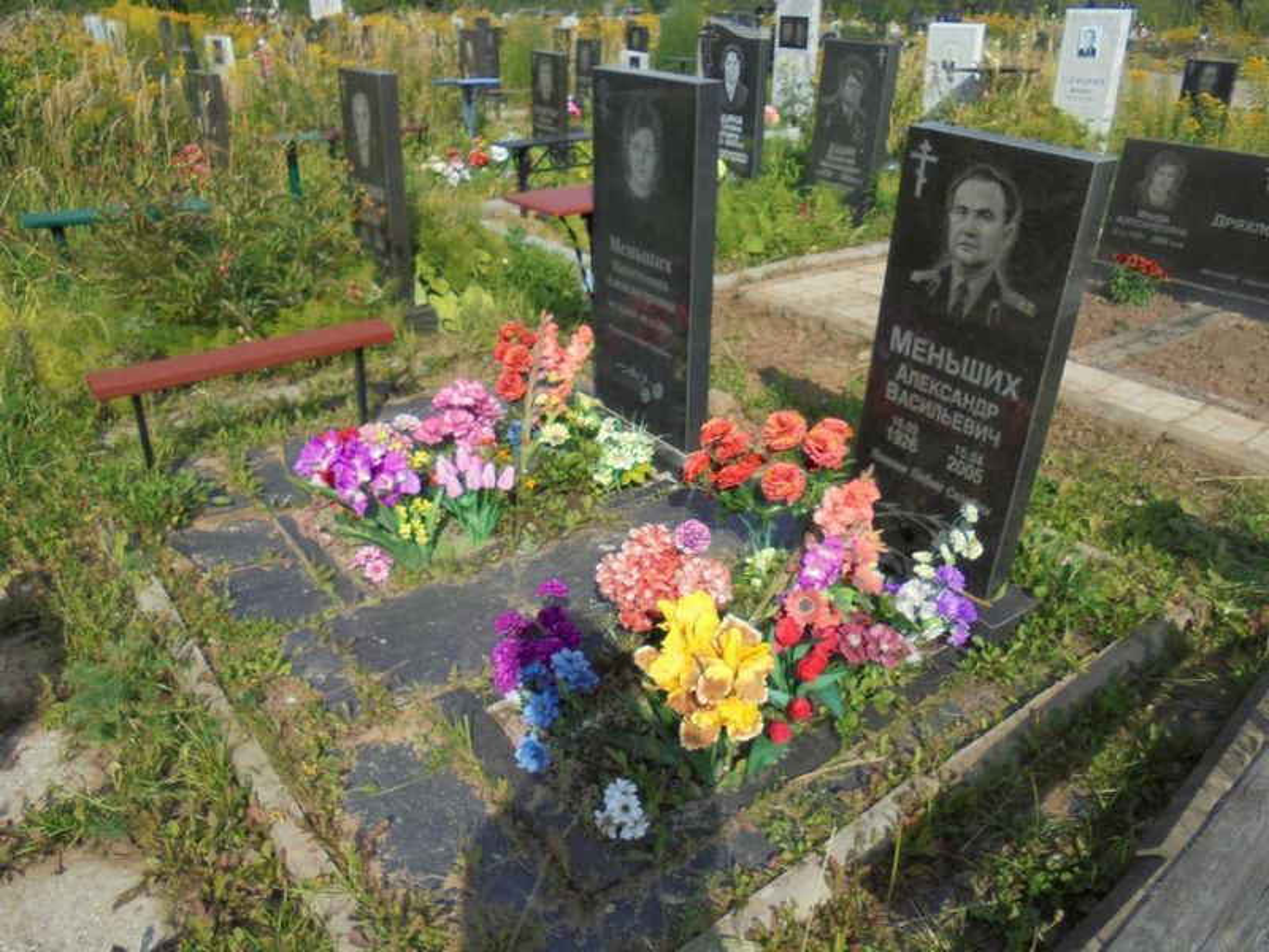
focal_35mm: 26
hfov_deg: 67.3
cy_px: 476
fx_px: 953
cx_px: 634
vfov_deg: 53.1
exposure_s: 1/800
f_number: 3.5
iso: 100
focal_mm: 4.6
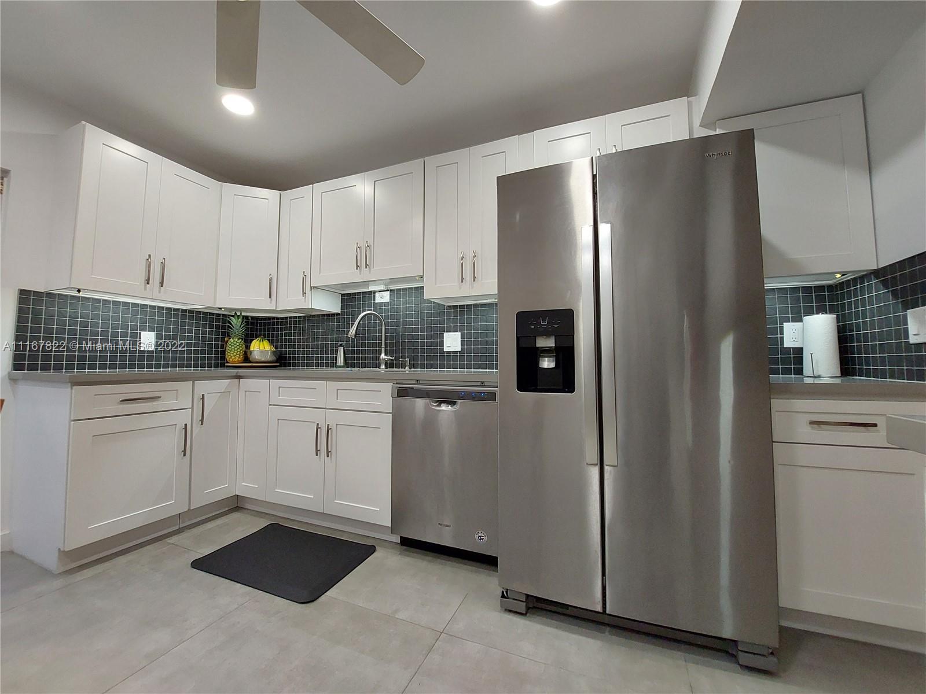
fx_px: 348
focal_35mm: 13
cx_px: 463
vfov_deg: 89.9
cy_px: 347
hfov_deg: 106.2
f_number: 2.2
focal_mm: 1.74
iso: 160
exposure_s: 1/60
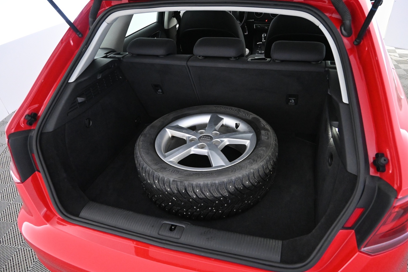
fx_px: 283
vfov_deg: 51.3
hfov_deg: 71.5
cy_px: 136
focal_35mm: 25
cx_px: 209
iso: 5000
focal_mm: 16
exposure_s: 1/60
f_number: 4
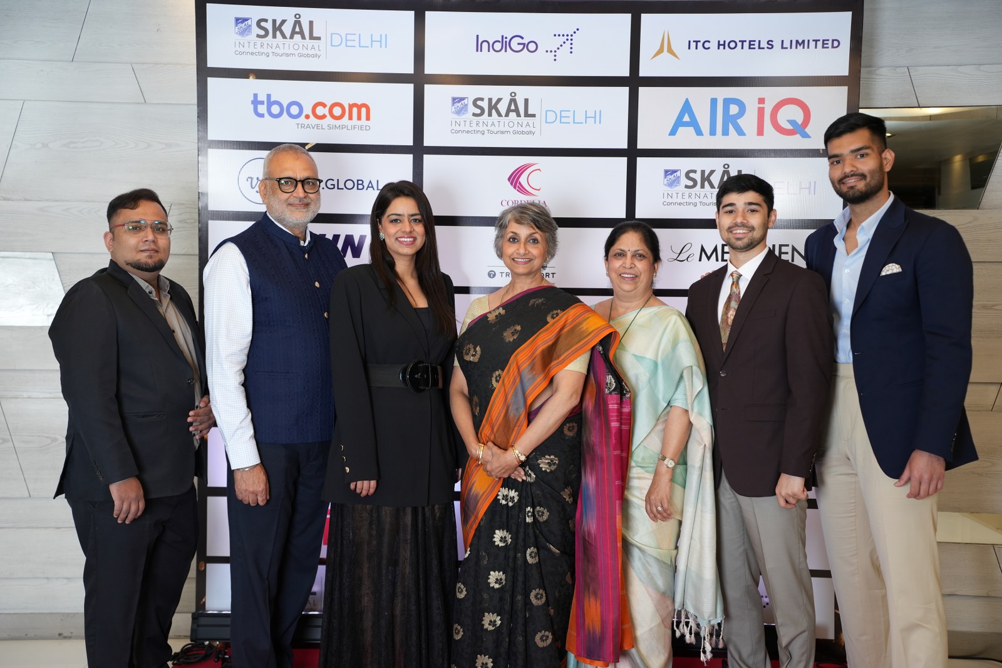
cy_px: 334
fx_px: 1169
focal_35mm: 42
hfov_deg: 46.4
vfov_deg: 31.9
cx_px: 501
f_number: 3.2
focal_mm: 42
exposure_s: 1/160
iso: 250
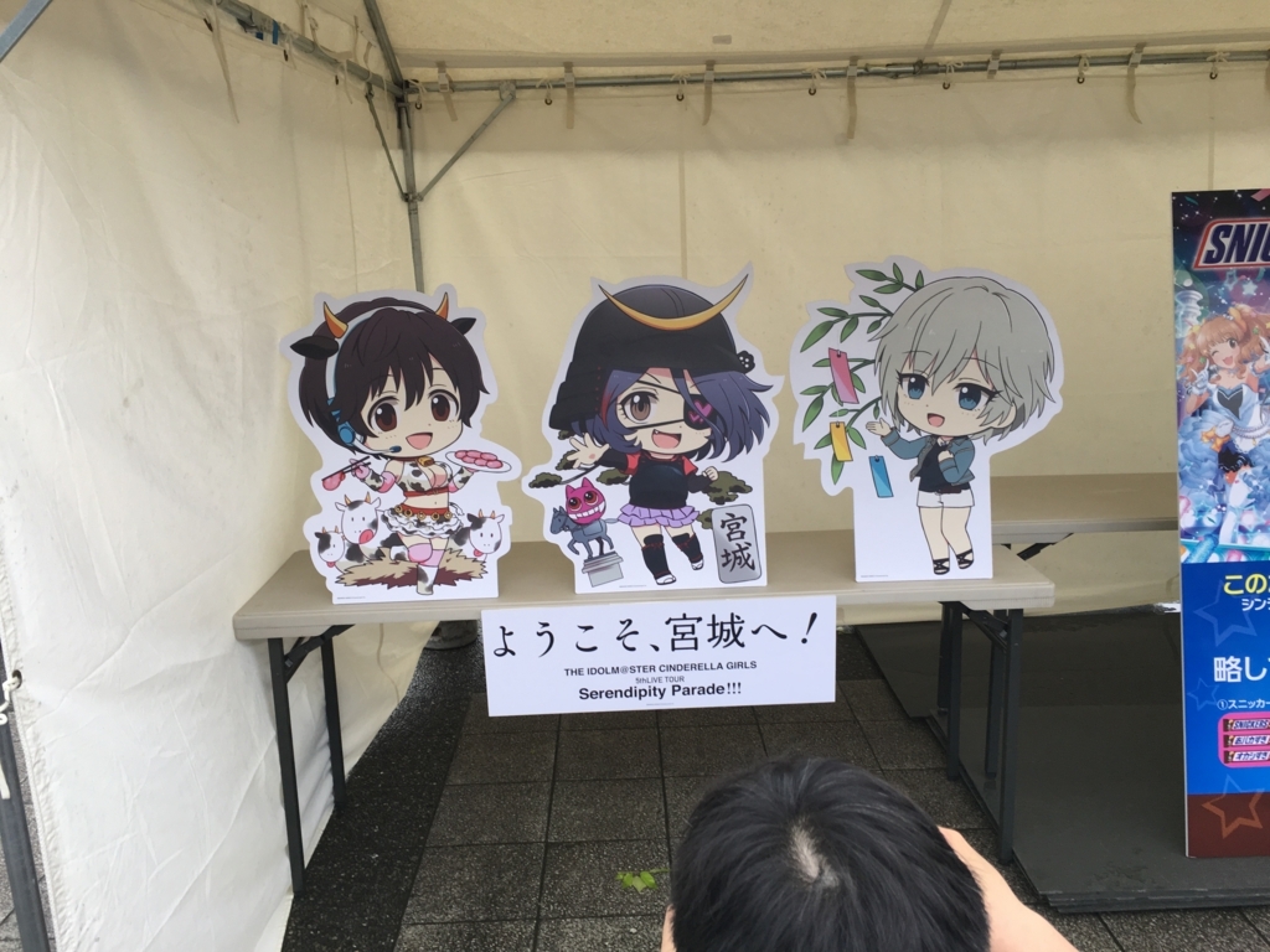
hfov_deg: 61.7
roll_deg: +2.2
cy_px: 476
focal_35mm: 29
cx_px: 635
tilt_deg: -15.3
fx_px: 1064
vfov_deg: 48.2
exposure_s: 1/120
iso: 32
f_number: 2.2
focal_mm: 4.15
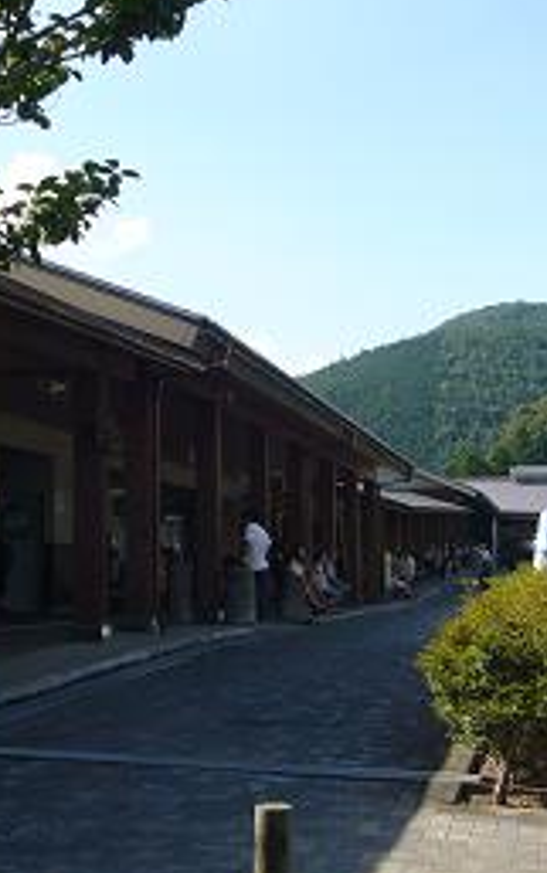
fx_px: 1453
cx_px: 131
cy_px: 375
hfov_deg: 21.1
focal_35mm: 61
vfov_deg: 33.4
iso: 80
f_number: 5.6
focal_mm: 5.8
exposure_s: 1/250
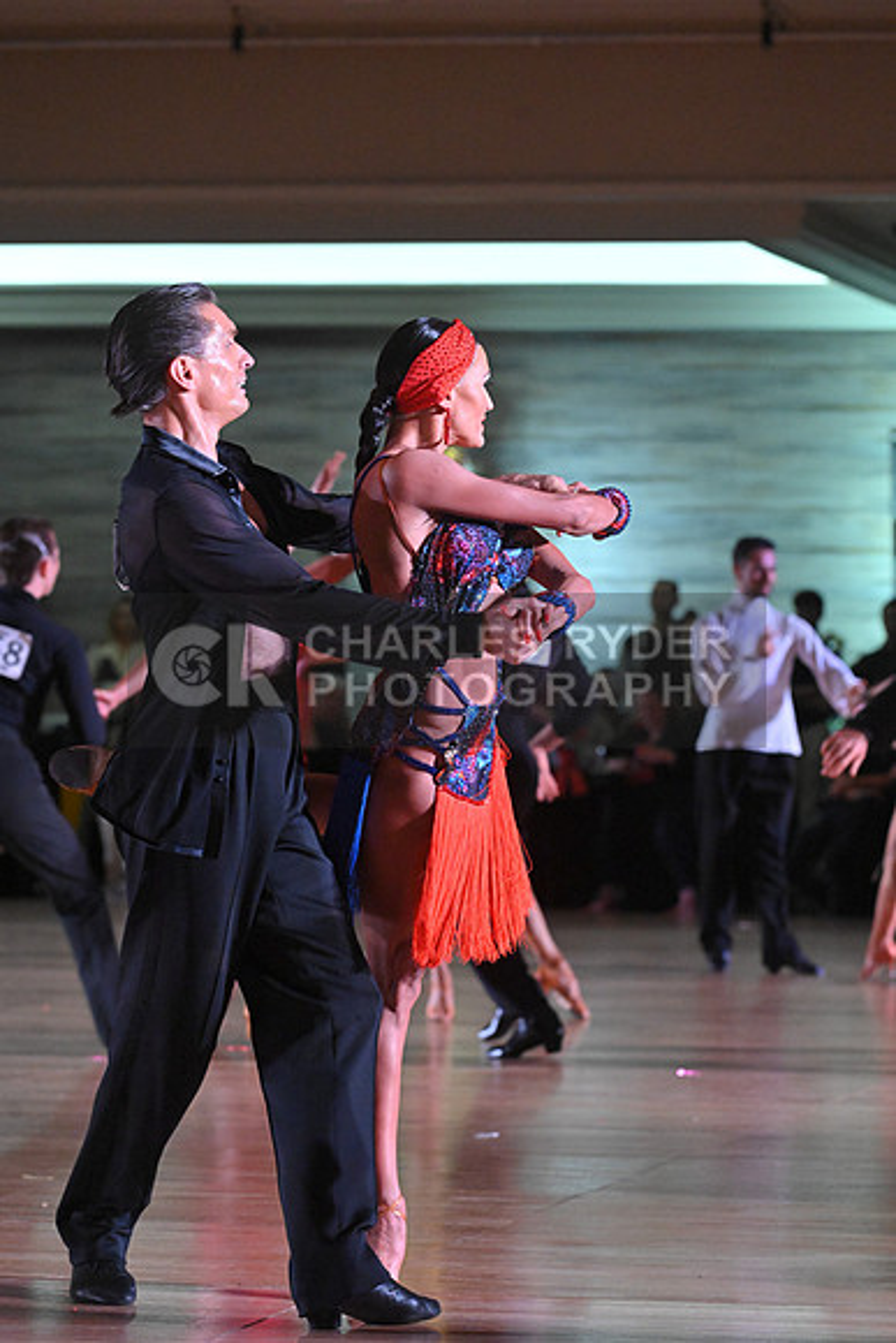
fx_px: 5969
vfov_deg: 12.8
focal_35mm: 160
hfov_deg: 8.6
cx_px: 448
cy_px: 672
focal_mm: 160
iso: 6400
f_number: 6.3
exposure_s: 1/400
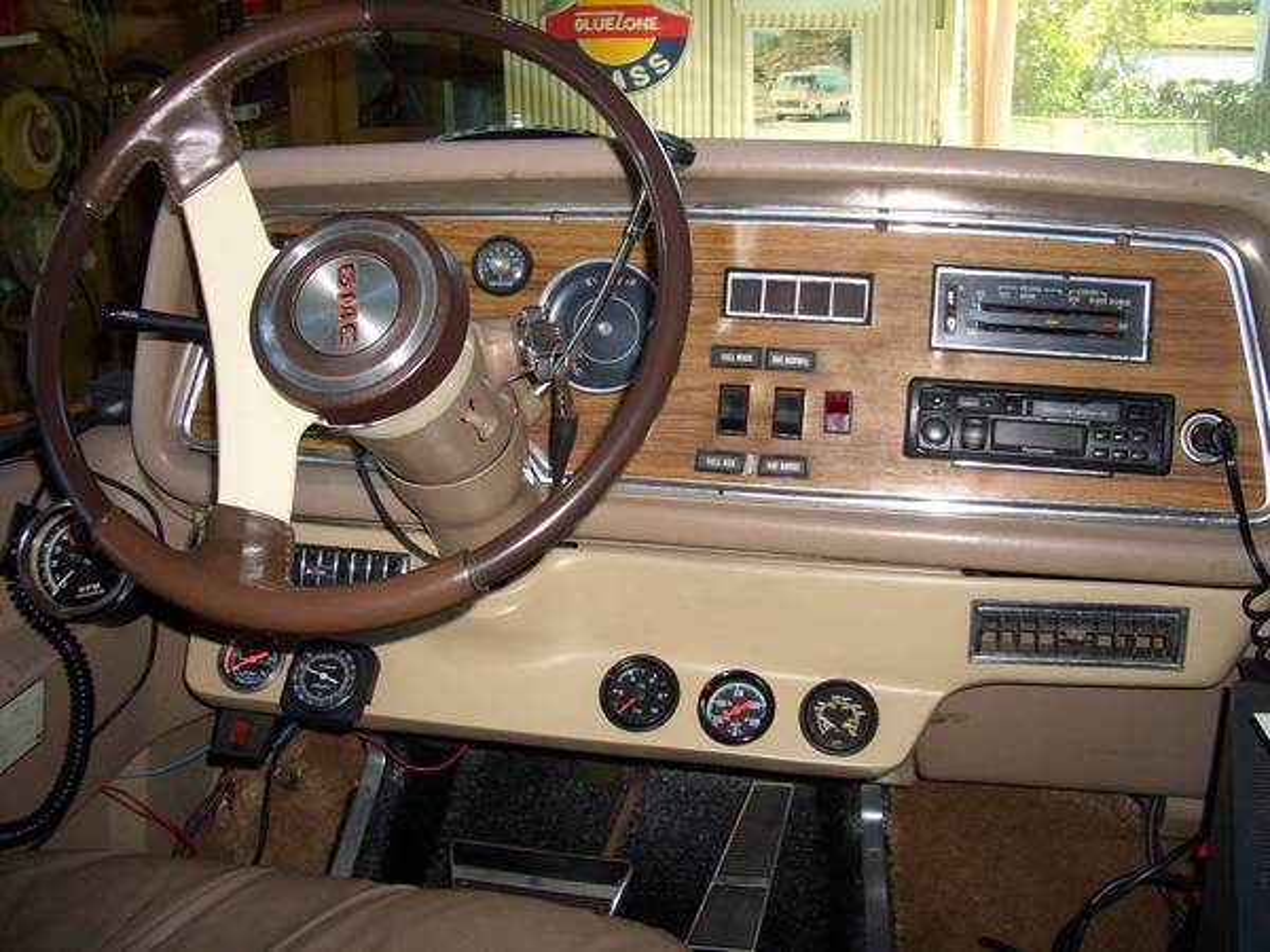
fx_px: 1284
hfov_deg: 52.6
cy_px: 476
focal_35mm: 35
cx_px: 635
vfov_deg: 40.7
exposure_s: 1/60
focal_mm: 5.8
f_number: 2.6
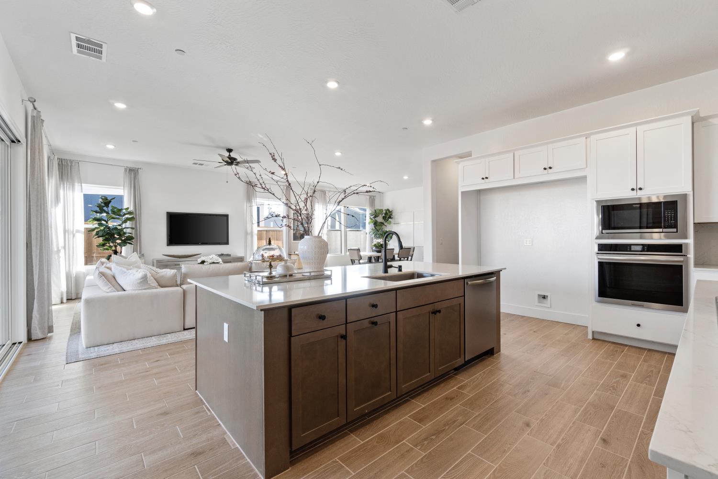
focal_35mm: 15
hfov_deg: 100.4
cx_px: 359
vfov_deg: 77.3
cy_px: 240
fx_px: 299
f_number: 9
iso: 250
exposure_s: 1/10
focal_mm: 10
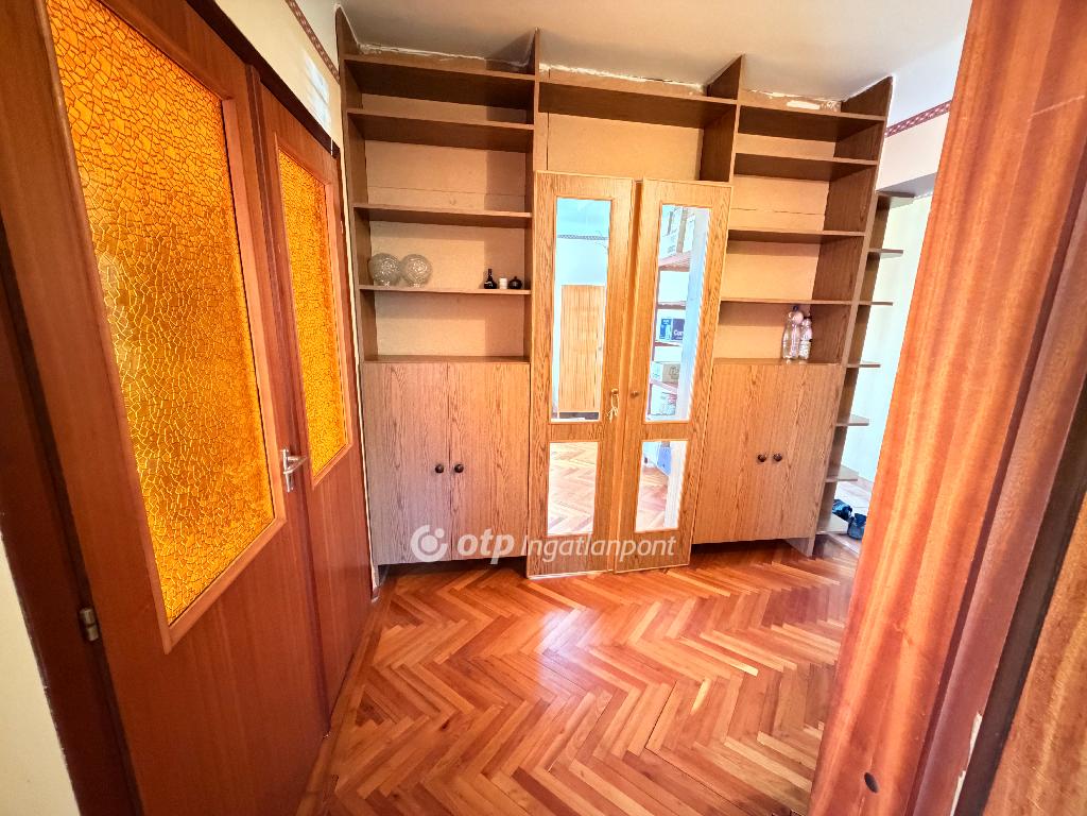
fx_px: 440
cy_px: 408
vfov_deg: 85.7
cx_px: 544
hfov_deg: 102.1
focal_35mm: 14
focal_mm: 2.22
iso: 2000
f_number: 2.2
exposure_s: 1/25
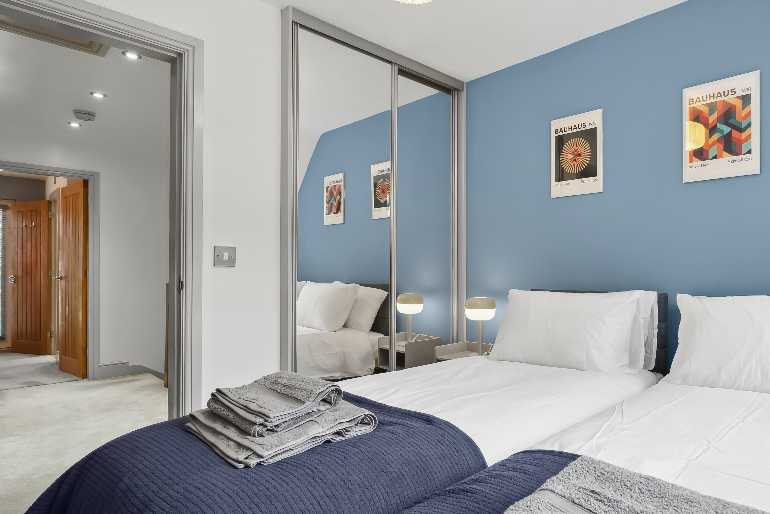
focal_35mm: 21
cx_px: 475
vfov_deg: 59.5
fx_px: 449
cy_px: 264
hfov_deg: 79.9
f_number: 8
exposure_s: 1/25
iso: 640
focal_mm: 14
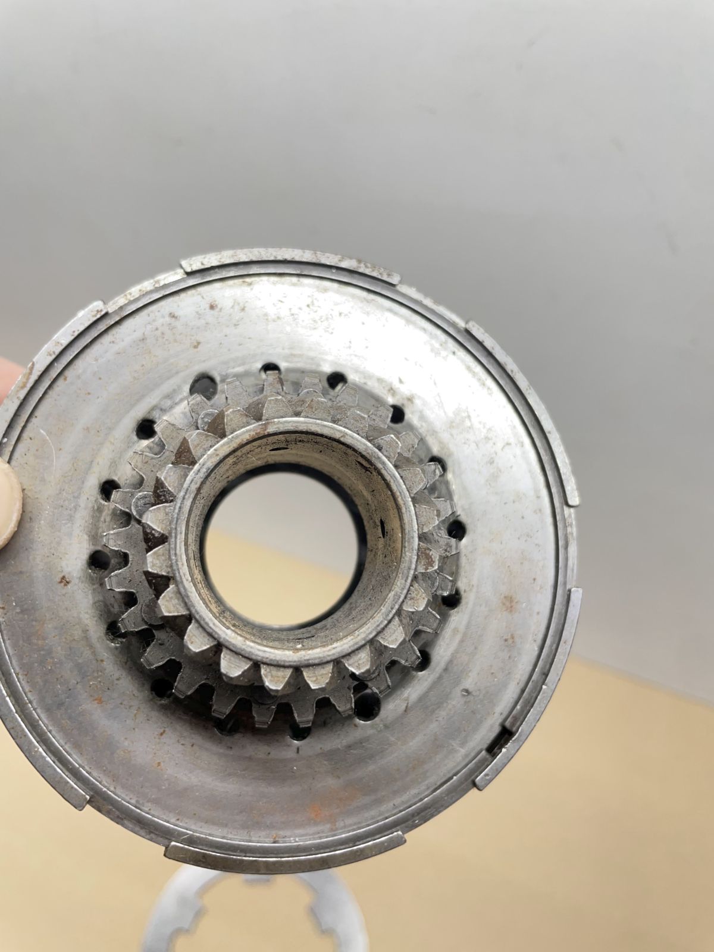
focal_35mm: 26
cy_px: 476
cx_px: 357
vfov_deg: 67.3
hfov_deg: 53.1
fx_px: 715
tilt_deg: -56.1
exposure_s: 1/100
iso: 50
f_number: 1.6
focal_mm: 4.2
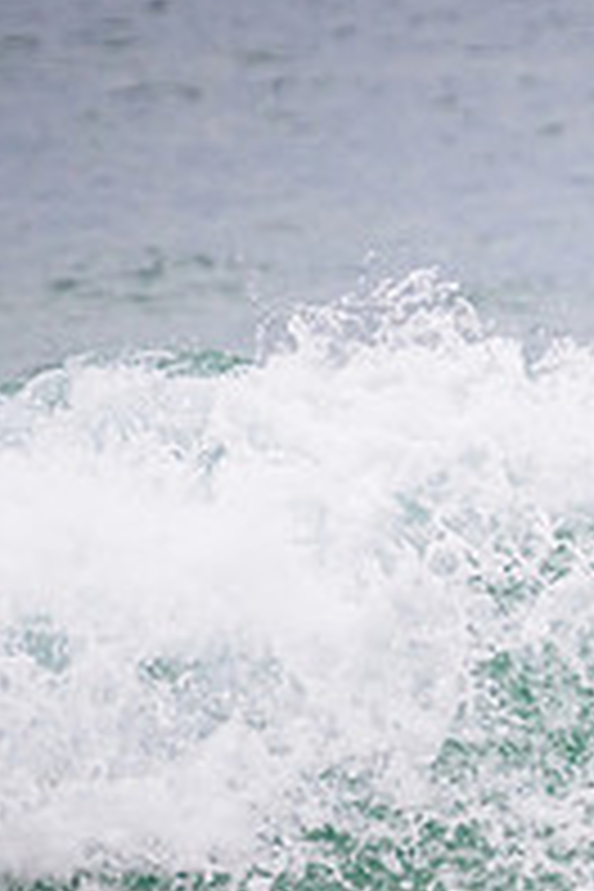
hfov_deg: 0.6
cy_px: 592
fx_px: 57935
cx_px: 1192
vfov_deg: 0.9
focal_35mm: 2341
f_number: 11
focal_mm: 800
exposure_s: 1/1250
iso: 2200
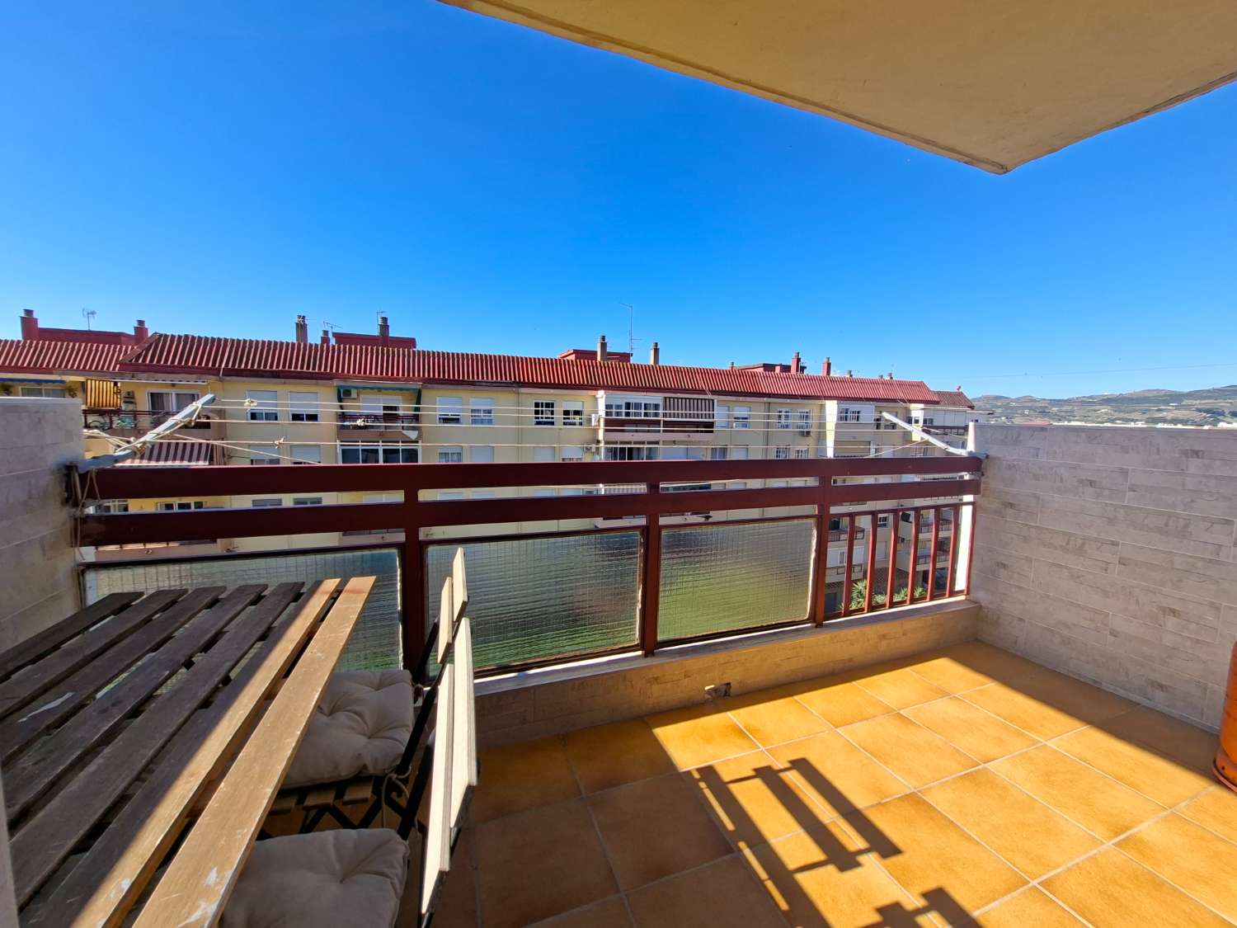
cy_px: 464
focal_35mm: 13
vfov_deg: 89.9
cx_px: 618
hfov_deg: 106.2
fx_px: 465
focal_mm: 1.74
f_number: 2.2
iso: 40
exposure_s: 1/755
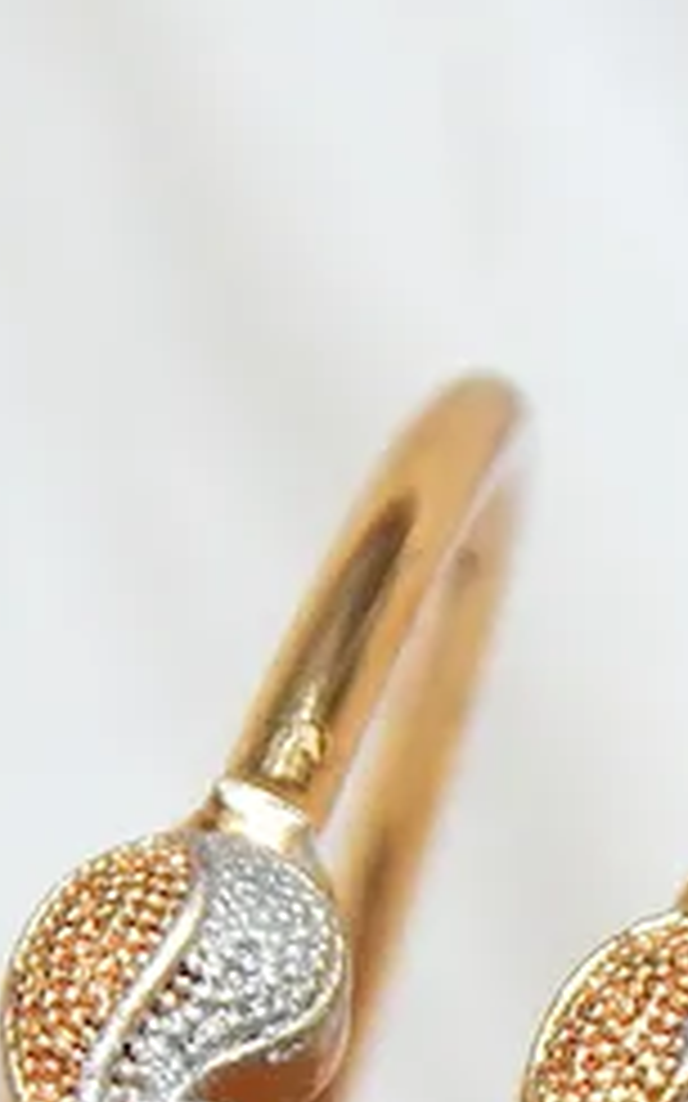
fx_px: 7024
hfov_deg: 5.6
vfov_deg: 8.9
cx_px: 764
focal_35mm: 234
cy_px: 1309
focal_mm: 9.7
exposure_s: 1/30
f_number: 3.8
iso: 400
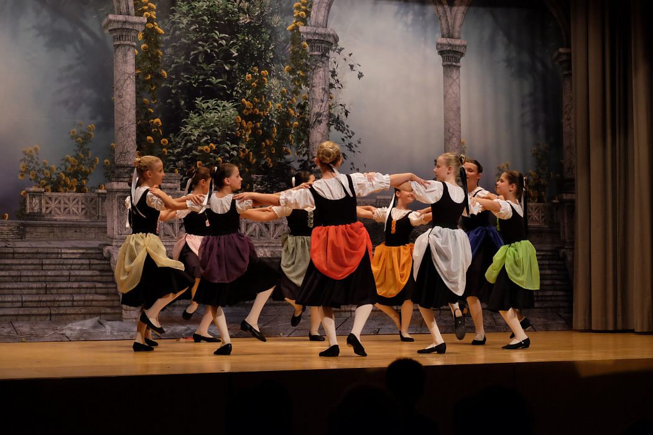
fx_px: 1505
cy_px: 218
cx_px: 326
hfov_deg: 24.5
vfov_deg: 16.5
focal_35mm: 83
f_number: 7.1
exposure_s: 1/160
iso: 4000
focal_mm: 55.6
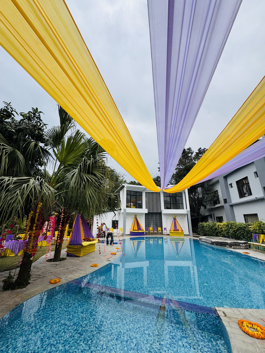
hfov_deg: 85.7
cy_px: 176
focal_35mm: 14
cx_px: 132
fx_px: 143
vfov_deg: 102.1
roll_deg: -2.0
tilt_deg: +19.3
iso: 40
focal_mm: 2.22
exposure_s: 1/749
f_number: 2.2
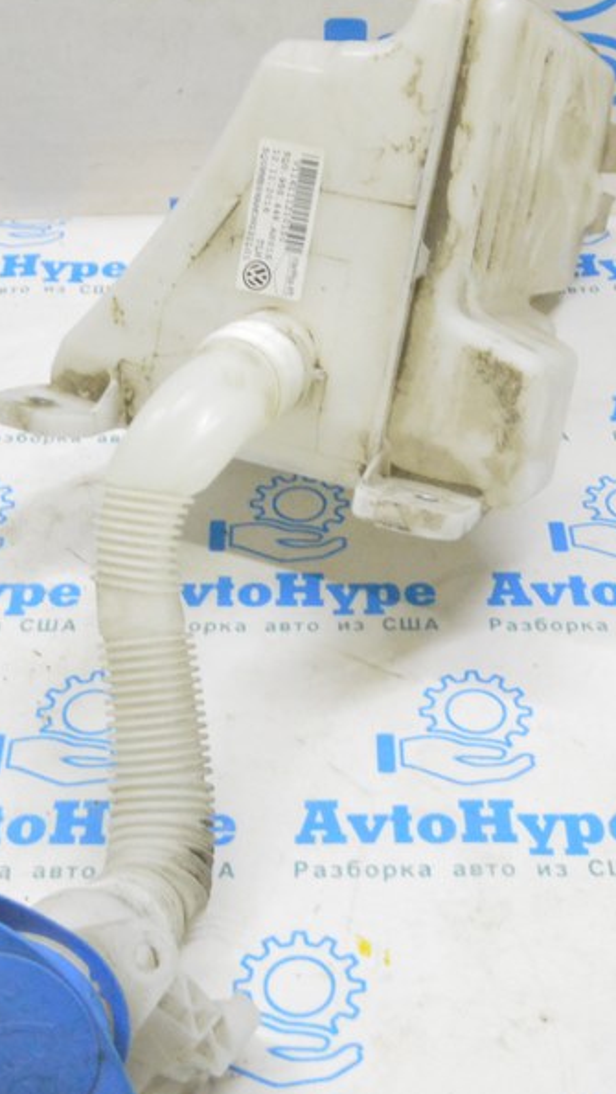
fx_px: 1567
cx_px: 324
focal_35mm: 54
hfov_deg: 22.2
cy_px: 512
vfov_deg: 38.5
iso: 6400
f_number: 20
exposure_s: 1/15
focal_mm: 20
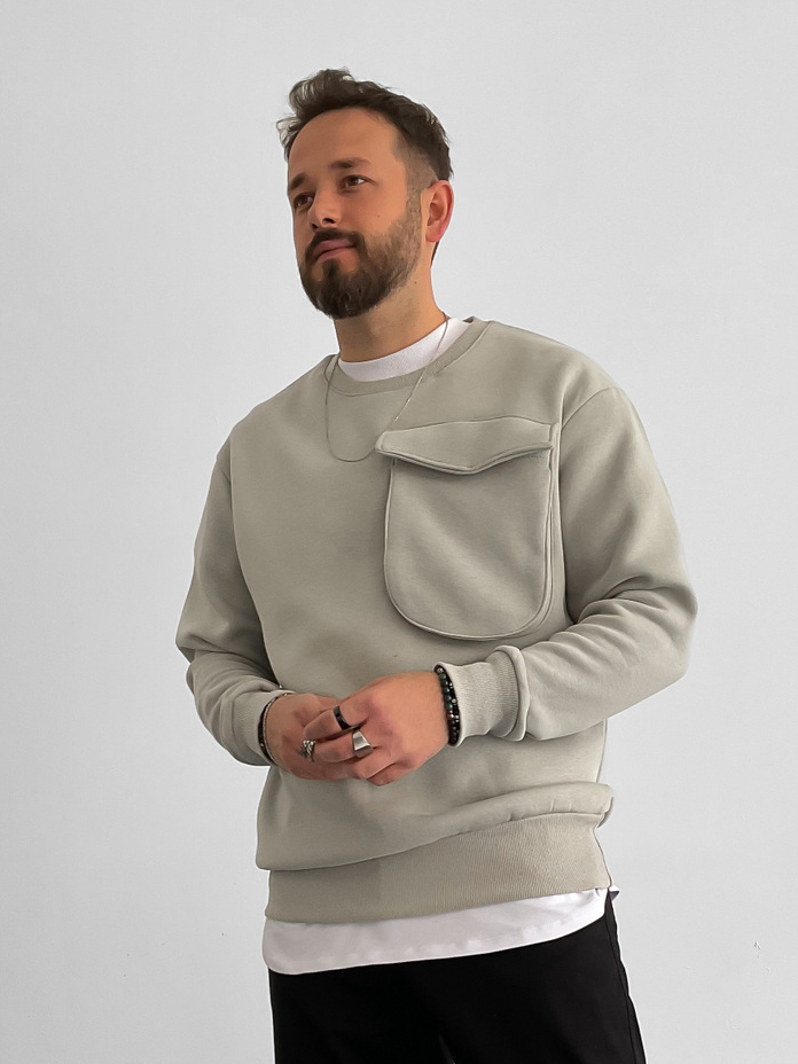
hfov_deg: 29.0
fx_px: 1537
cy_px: 847
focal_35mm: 50
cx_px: 485
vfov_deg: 36.9
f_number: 1.8
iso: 50
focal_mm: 3
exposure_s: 1/120
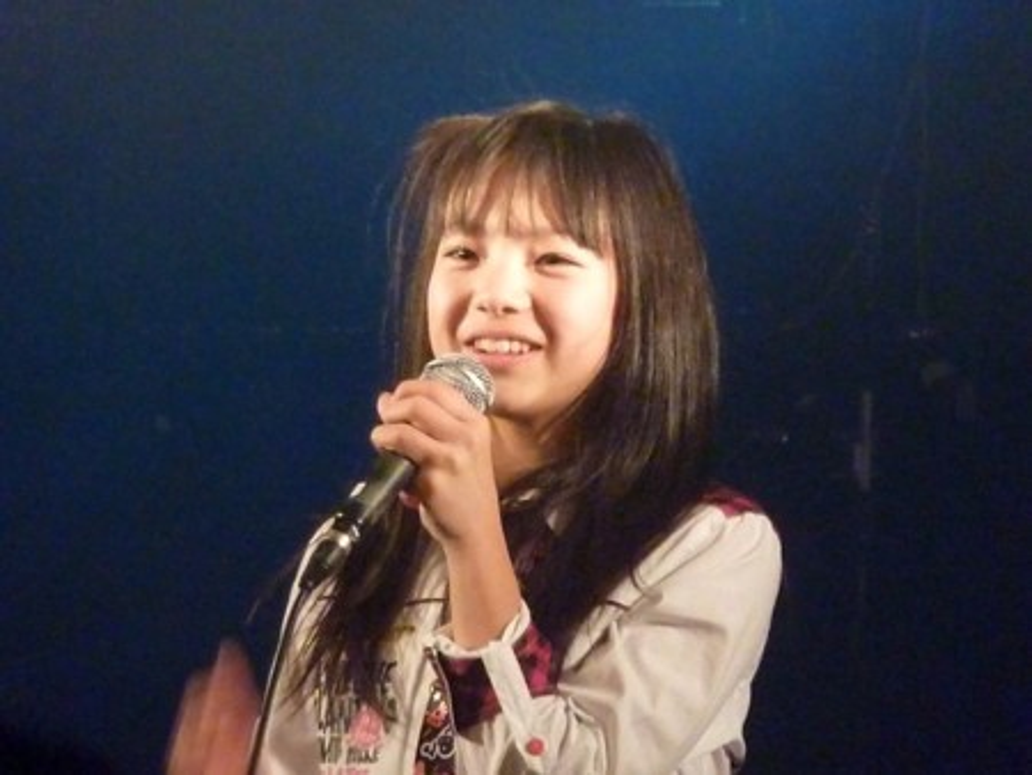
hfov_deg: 6.6
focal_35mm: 300
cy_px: 388
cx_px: 516
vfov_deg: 5.0
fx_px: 8949
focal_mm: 49.2
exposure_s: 1/30
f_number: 4.9
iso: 4000
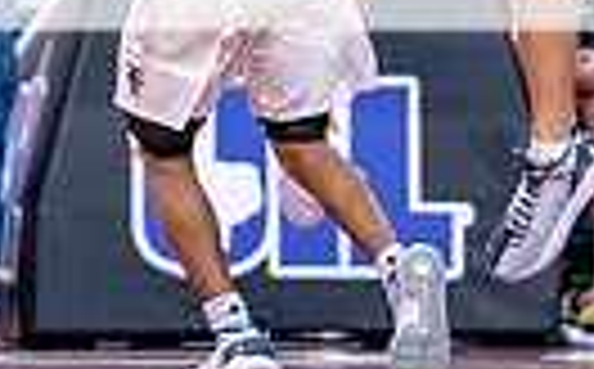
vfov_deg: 1.5
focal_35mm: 899
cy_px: -349
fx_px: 14529
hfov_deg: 2.3
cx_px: 189
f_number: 2.8
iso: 2500
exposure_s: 1/1000
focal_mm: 200
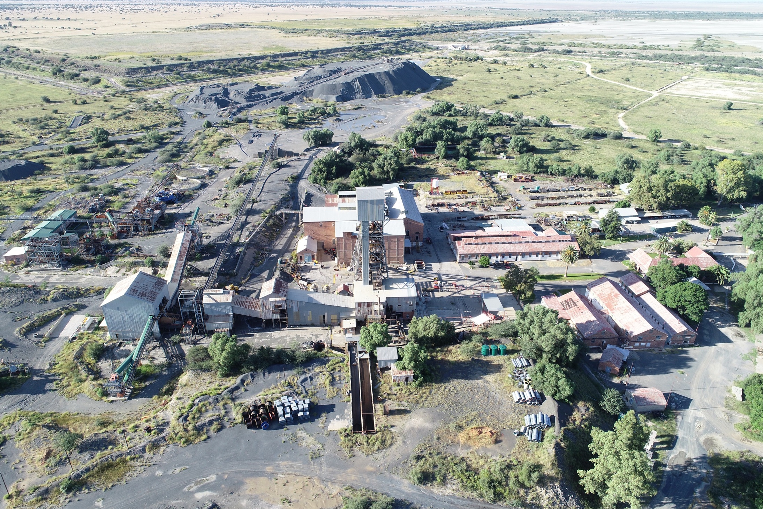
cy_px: 254
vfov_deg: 53.1
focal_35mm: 24
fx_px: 509
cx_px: 382
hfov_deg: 73.7
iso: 100
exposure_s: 1/200
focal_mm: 8.8
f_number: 5
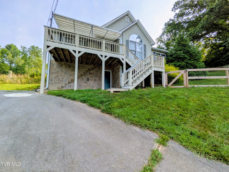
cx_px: 114
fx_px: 93
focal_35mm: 14
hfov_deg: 102.1
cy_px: 86
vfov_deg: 85.7
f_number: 2.2
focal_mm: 1.85
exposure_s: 1/2237
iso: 56
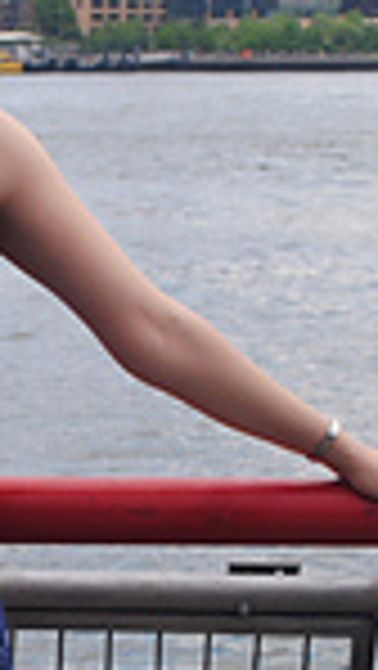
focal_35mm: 137
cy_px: 580
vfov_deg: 15.5
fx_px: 2437
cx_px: -43
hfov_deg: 8.8
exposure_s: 1/160
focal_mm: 26
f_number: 6.3
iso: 100
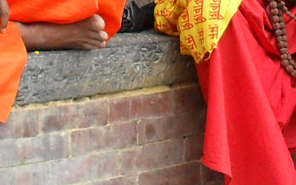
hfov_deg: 9.9
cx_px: 323
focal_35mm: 210
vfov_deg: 6.1
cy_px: -187
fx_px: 1694
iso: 100
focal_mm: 6.3
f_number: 3.2
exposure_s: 1/250
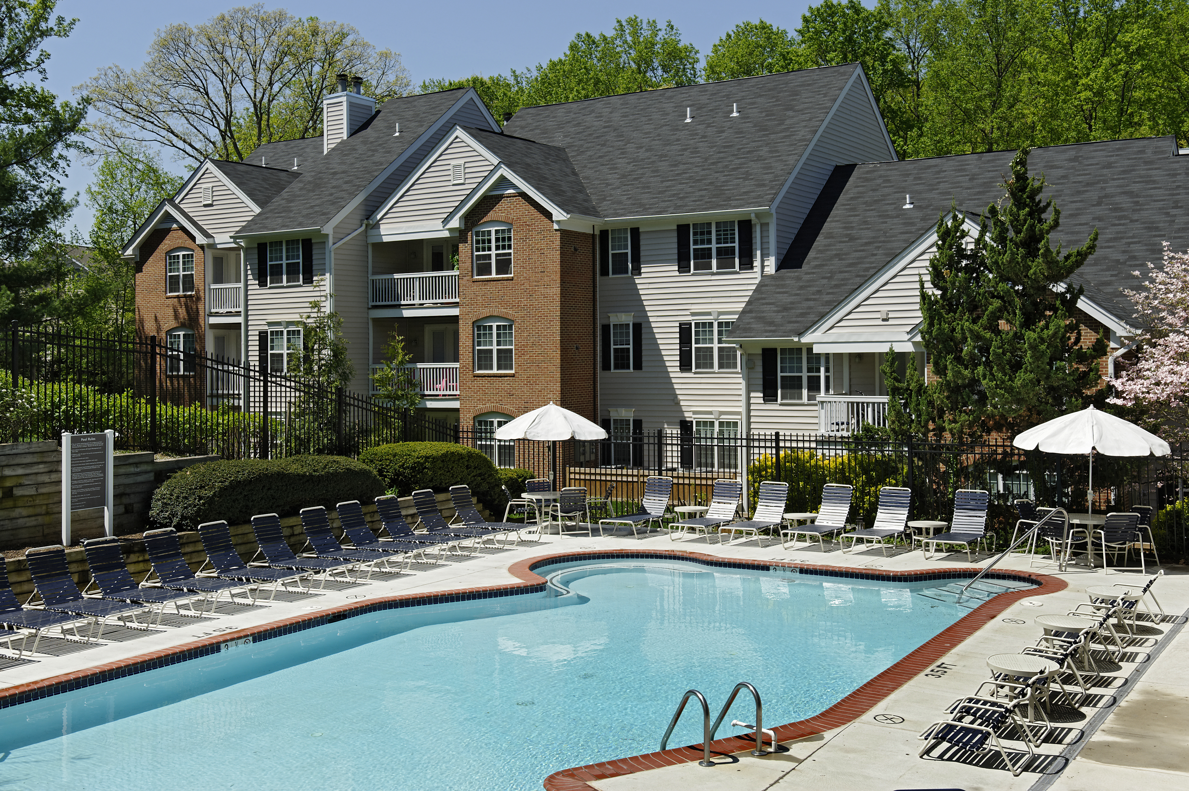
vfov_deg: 35.0
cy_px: 396
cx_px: 594
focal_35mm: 38
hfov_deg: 50.7
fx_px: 1254
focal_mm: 38
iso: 200
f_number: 11
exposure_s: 1/320
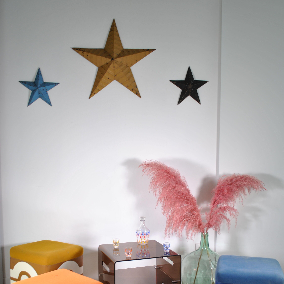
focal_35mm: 39
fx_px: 362
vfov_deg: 42.1
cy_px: 195
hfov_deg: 42.8
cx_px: 156
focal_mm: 18
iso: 100
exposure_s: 1/20
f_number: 4.5
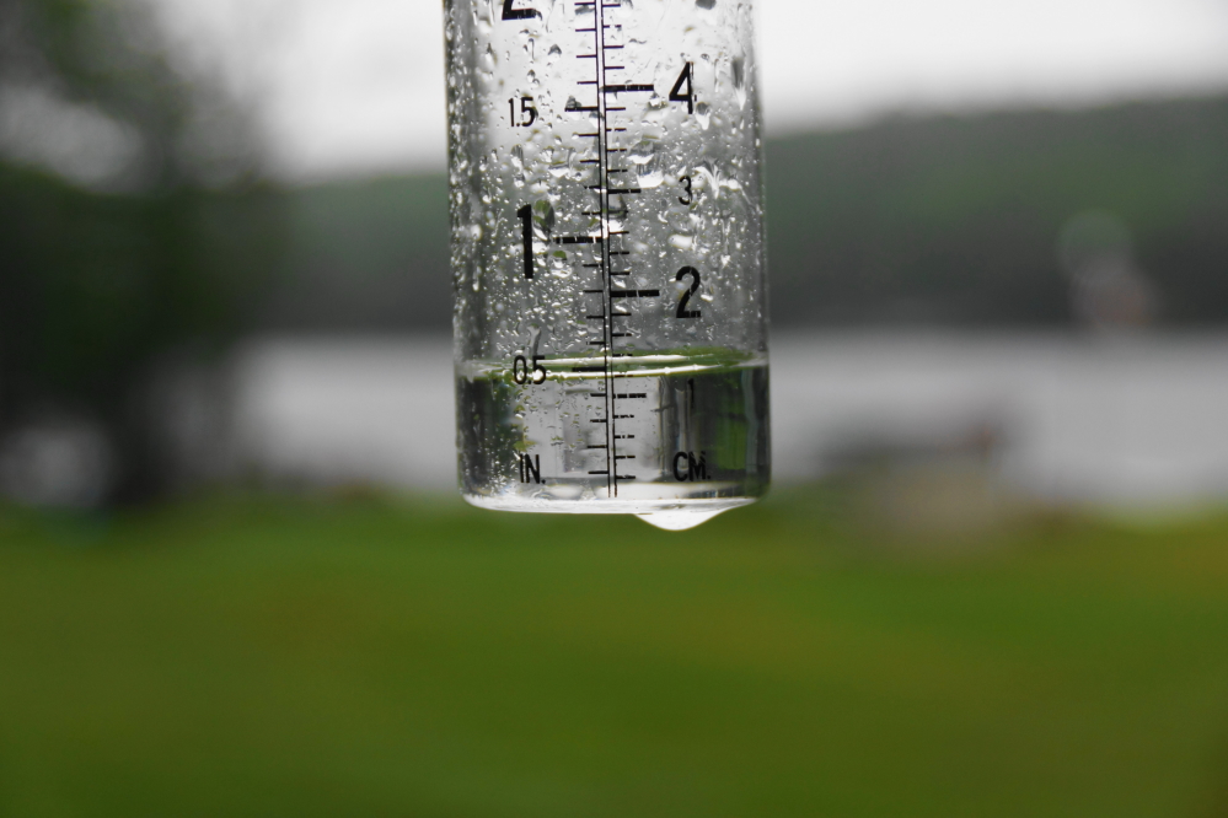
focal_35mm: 82
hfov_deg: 24.6
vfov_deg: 16.6
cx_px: 614
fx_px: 2814
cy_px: 409
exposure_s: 1/100
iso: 250
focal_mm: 55
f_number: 5
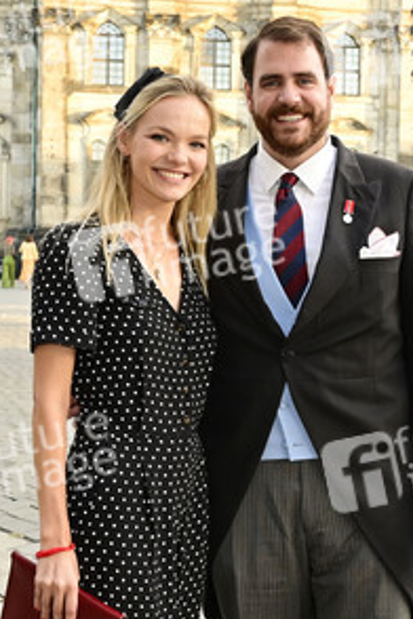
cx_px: 238
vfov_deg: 54.6
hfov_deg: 38.1
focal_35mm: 35
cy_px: 358
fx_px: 597
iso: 800
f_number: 5
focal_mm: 25.5
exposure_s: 1/160
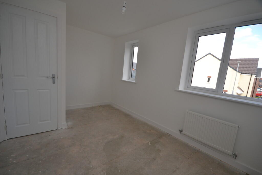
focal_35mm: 15
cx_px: 131
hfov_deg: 100.4
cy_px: 88
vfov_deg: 77.3
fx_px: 109
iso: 160
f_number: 5.6
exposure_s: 1/125
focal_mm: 10
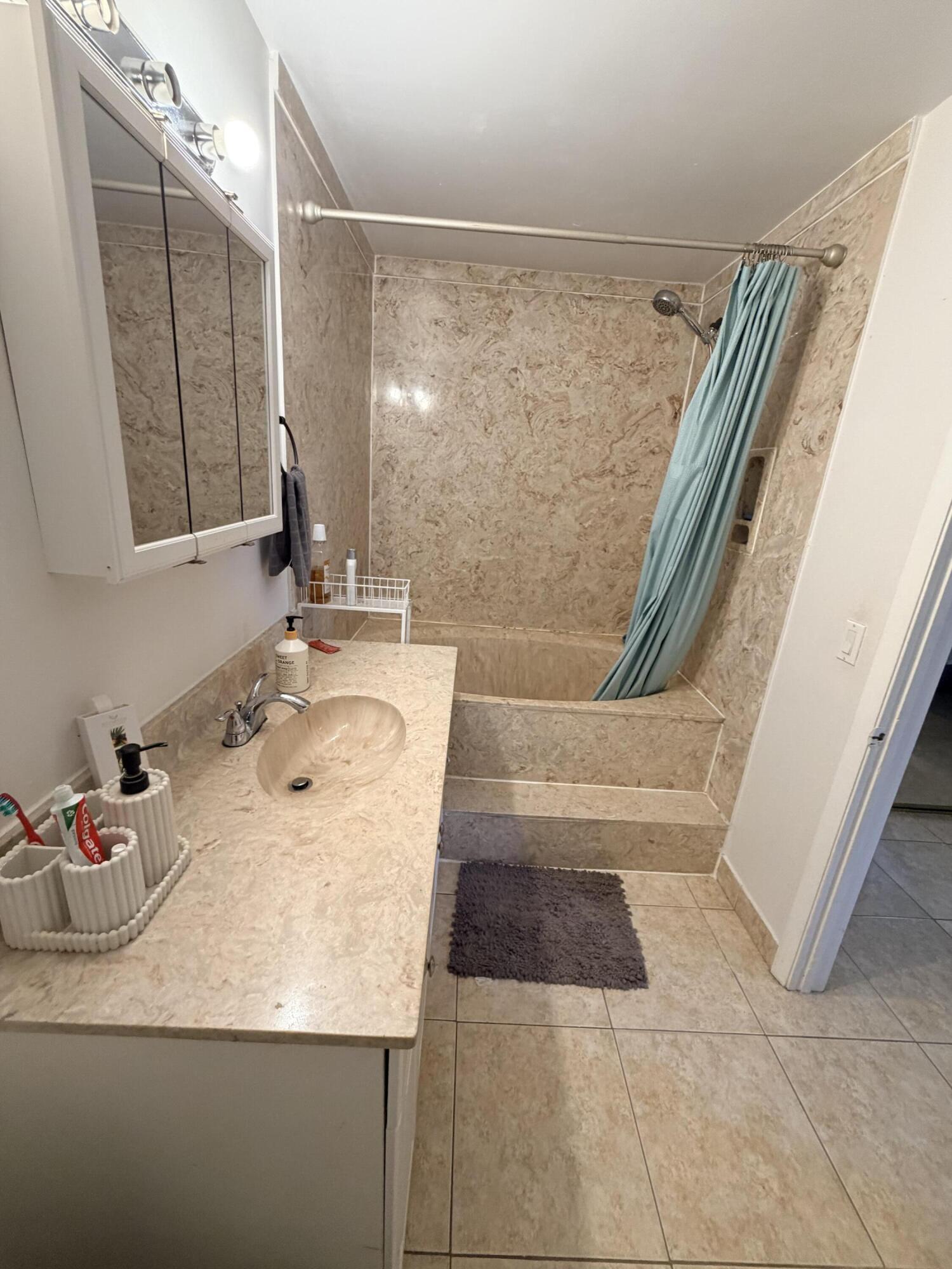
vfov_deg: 102.1
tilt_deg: -17.5
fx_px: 513
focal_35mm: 14
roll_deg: -5.9
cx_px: 476
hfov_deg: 85.7
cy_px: 634
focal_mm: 2.22
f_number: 2.2
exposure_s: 1/60
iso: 250
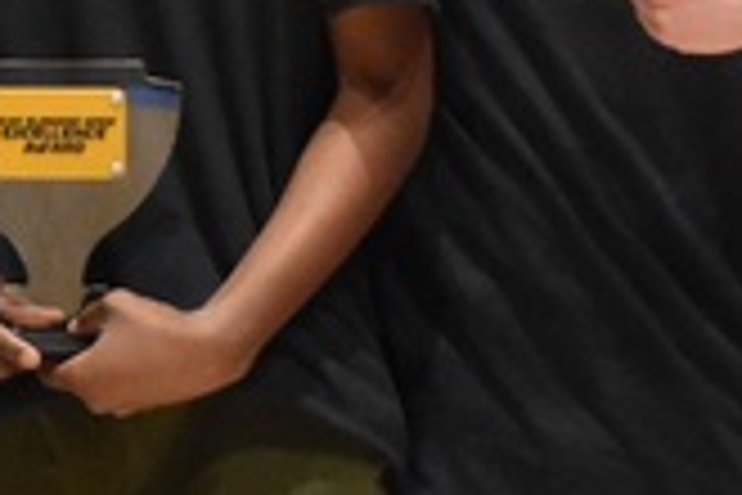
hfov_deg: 9.7
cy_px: 40
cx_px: -256
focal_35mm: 207
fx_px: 4266
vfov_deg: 6.6
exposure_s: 1/125
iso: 5000
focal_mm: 38
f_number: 4.8
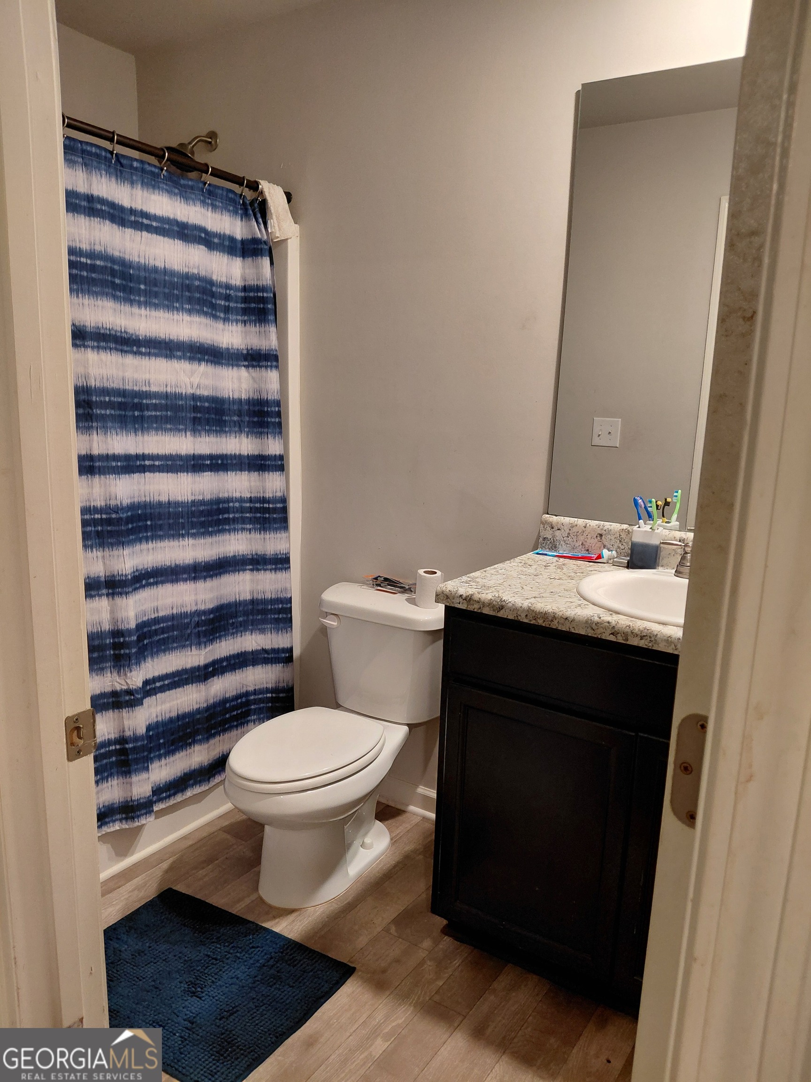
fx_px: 781
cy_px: 541
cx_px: 406
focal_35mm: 25
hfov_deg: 54.9
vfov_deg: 69.4
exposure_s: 1/60
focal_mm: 4.69
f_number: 1.8
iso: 400
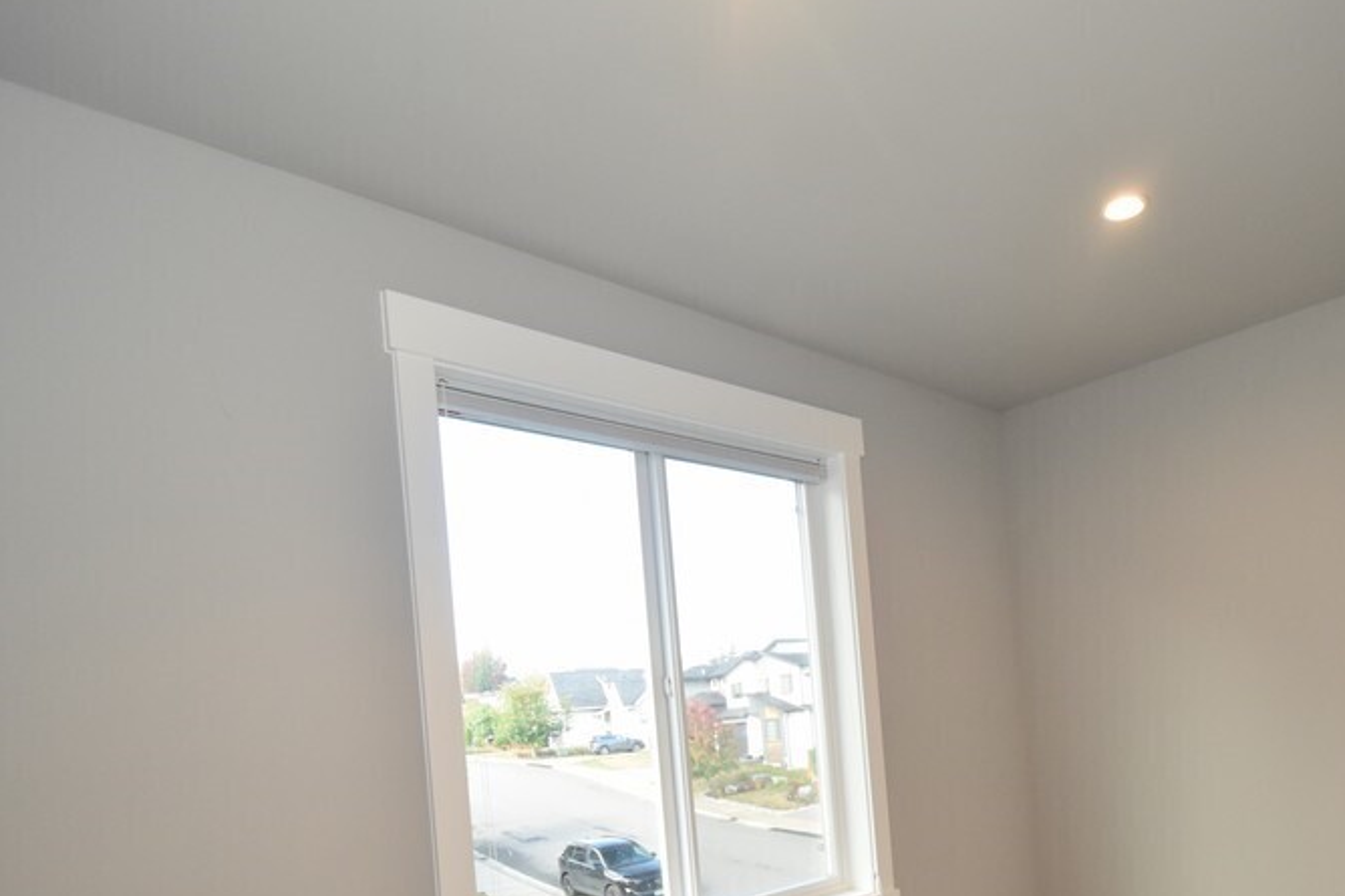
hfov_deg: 74.6
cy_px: 661
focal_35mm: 23
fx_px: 859
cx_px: 852
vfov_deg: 52.9
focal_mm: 10
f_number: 4.5
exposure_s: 1/160
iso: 800
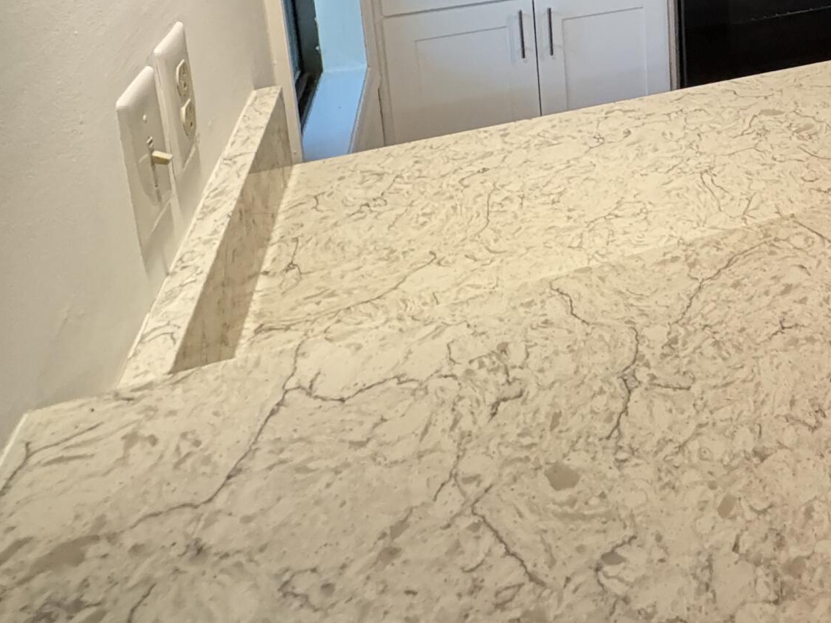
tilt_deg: -10.4
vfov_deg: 31.2
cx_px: 855
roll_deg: +0.6
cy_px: -159
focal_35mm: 37
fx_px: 888
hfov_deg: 42.4
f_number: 2.2
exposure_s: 1/40
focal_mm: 2.22
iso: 1000
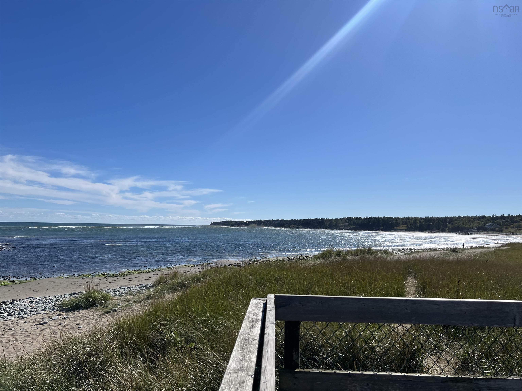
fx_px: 392
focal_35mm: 26
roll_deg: -0.6
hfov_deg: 67.3
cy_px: 196
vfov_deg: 53.1
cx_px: 261
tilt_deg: +3.8
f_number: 1.5
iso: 50
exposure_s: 1/8696
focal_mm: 5.7
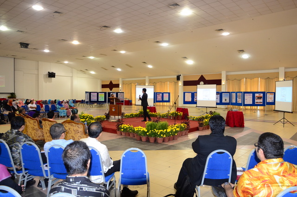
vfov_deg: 50.2
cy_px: 98
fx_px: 210
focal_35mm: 26
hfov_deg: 70.5
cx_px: 148
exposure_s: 1/60
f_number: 4.5
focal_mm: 17
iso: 500
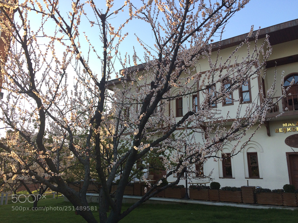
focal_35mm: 29
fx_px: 250
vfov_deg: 48.2
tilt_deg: +11.2
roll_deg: -0.1
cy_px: 112
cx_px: 149
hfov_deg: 61.7
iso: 32
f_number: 2.2
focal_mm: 4.15
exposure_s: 1/402
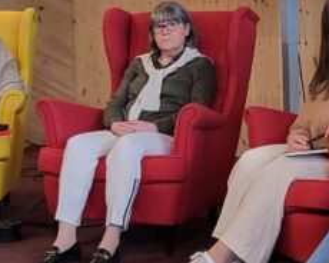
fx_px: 1100
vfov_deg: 13.6
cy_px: 80
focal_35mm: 113
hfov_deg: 16.9
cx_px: 262
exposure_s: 1/100
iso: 250
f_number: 1.8
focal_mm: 4.25
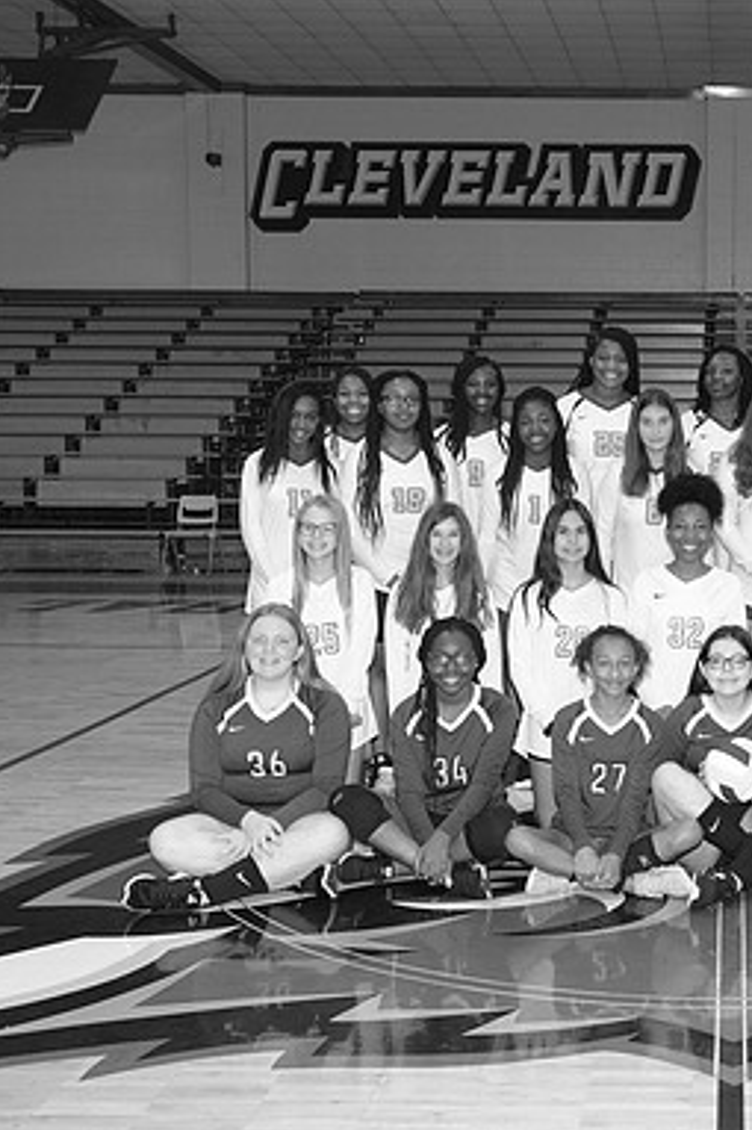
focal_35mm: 53
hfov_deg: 24.5
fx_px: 1662
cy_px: 565
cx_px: 723
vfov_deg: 37.5
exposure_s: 1/60
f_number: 4
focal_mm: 23
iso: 1000
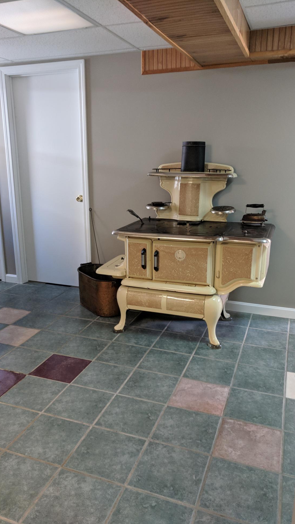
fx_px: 403
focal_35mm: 29
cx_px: 138
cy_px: 266
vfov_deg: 66.1
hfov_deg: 40.2
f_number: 2
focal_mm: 4.67
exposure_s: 1/40
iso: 401
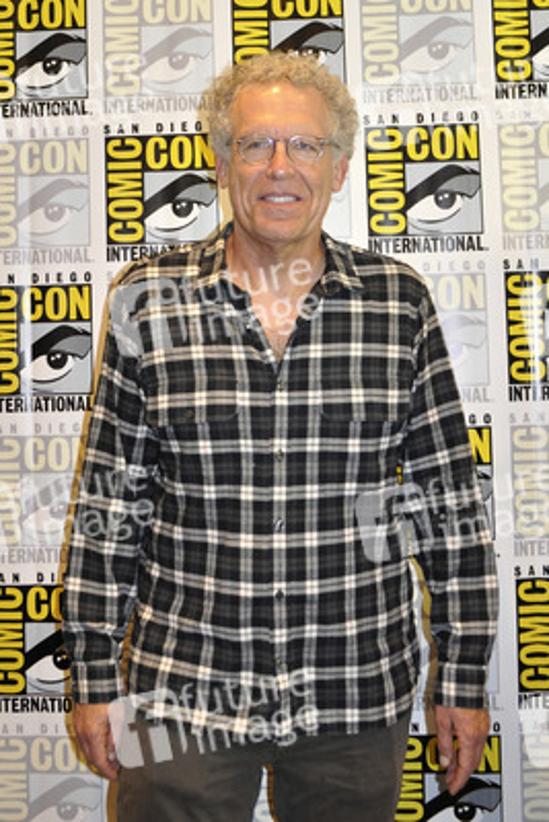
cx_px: 274
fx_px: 823
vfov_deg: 53.1
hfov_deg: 36.9
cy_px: 411
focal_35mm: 36
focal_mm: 24
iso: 1000
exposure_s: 1/60
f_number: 4.5
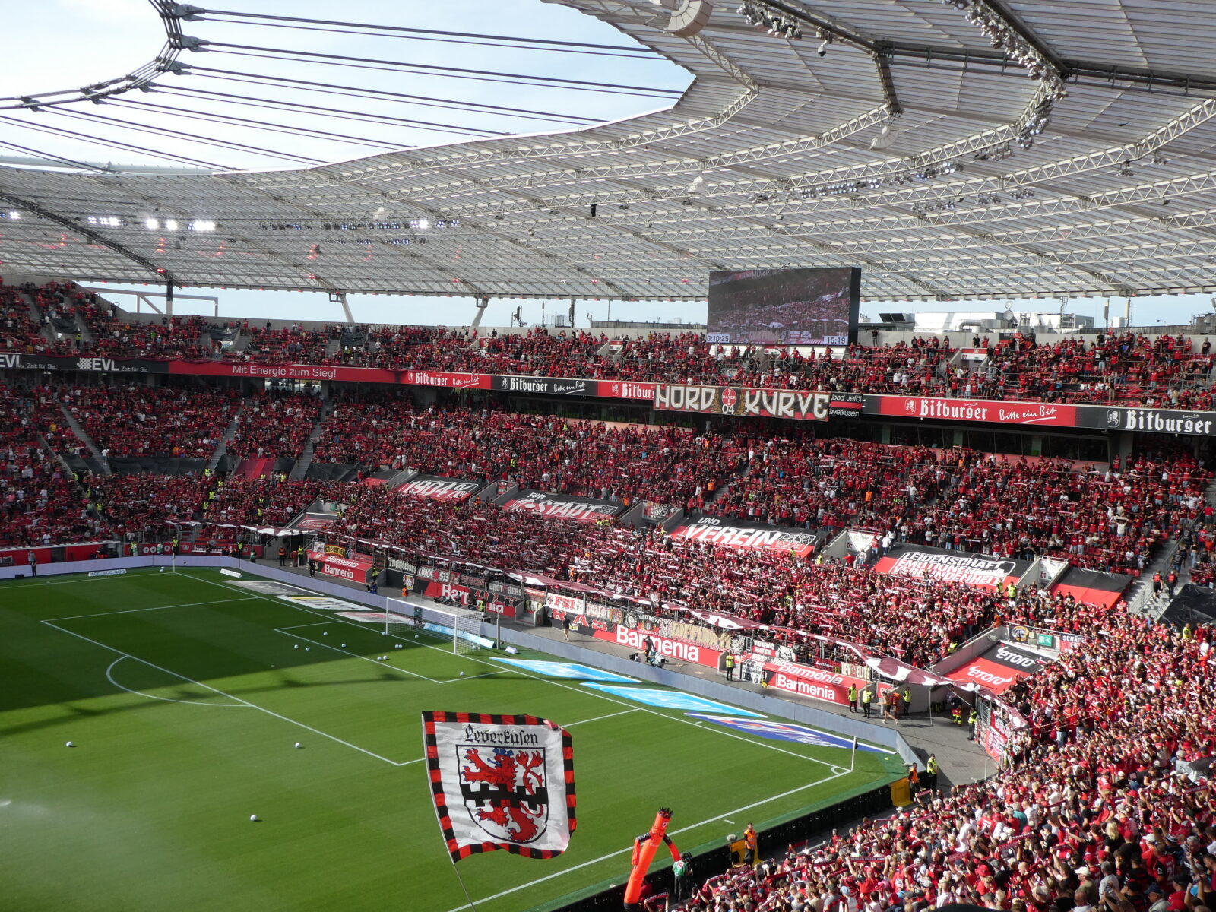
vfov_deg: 40.7
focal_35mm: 35
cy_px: 456
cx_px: 608
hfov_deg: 52.6
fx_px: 1229
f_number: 3.7
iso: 80
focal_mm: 6.3
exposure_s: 1/500
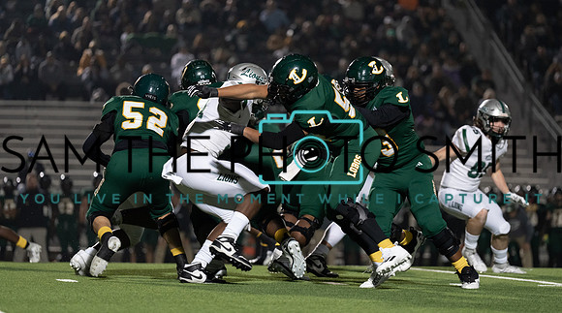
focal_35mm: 197
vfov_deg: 6.1
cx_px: 294
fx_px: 2922
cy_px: 155
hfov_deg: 11.0
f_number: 2.8
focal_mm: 170
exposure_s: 1/1250
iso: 2500
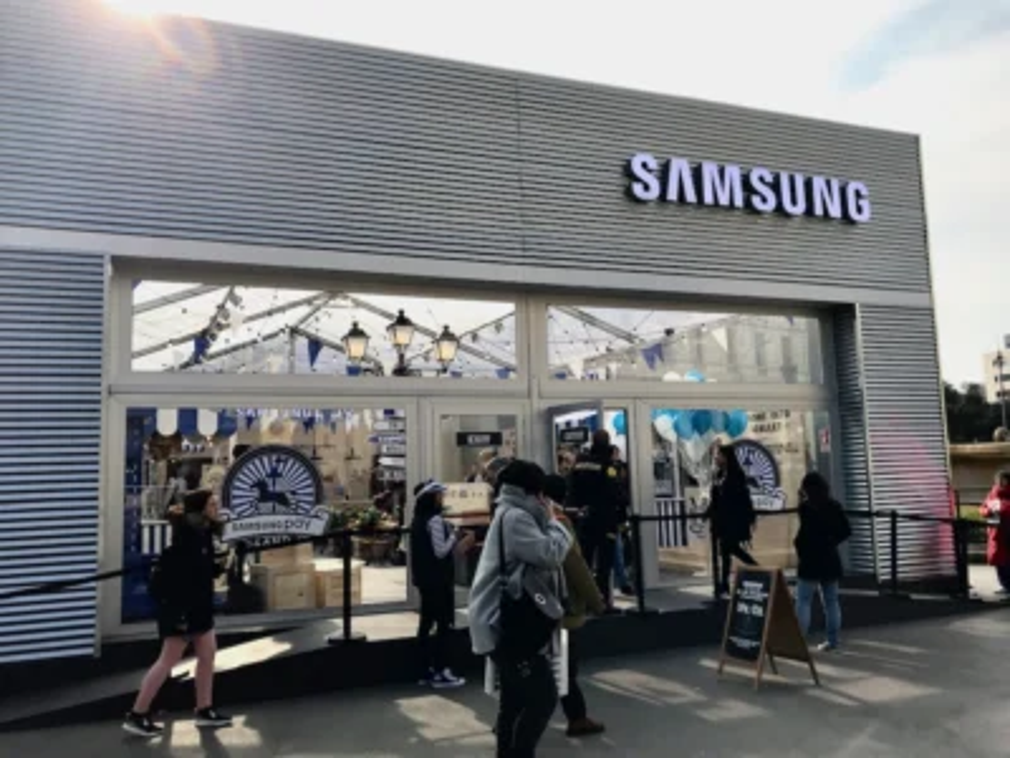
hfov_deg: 63.4
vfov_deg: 49.7
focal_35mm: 28
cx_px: 505
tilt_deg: +7.1
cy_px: 379
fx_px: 817
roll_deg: -1.1
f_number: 1.8
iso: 20
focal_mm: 3.99
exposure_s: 1/2398
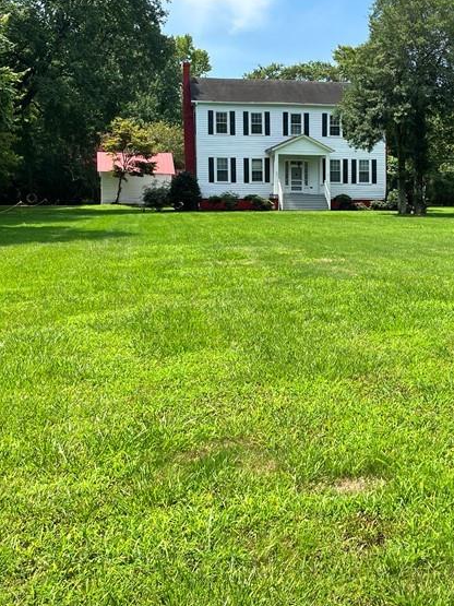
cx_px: 331
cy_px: 259
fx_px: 840
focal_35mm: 48
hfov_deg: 29.8
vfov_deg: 39.6
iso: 50
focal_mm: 5.1
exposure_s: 1/1536
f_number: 1.6
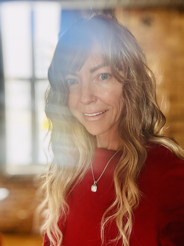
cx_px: 92
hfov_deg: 46.8
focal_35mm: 30
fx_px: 213
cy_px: 123
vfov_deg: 60.0
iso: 320
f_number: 1.9
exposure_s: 1/56
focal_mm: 2.69
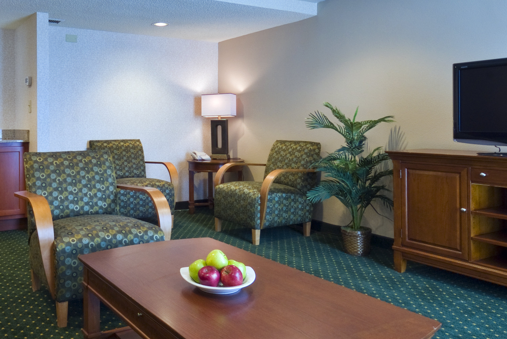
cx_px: 165
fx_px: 423
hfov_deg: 60.3
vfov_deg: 42.6
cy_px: 245
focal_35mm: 30
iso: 200
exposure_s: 1.6
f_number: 18
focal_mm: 12
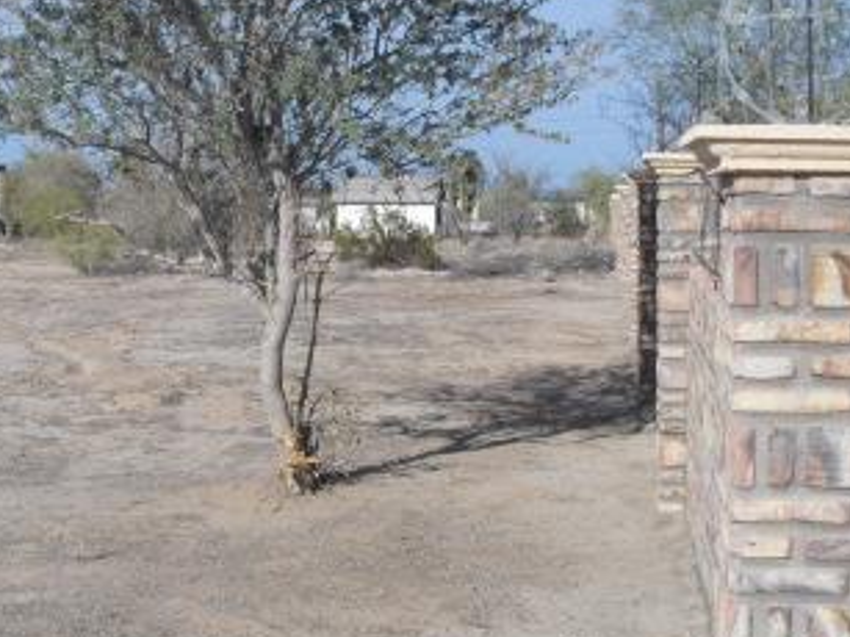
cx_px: 246
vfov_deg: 19.6
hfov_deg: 25.8
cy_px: 233
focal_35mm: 75
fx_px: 1841
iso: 64
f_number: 7.8
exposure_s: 1/200
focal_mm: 6.3
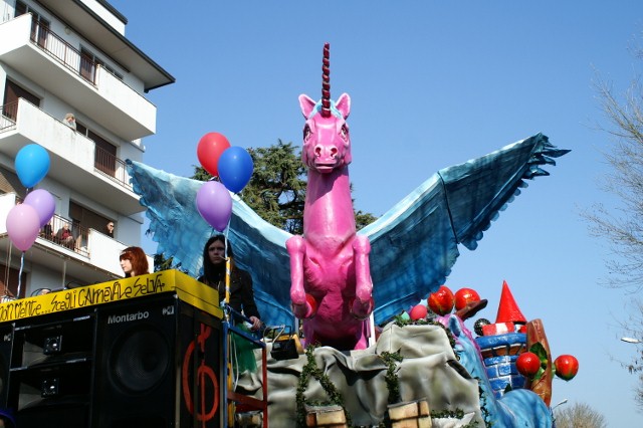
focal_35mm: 42
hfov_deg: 46.4
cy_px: 214
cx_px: 322
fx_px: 750
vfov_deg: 31.9
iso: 200
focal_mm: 28
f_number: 6.3
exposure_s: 1/640
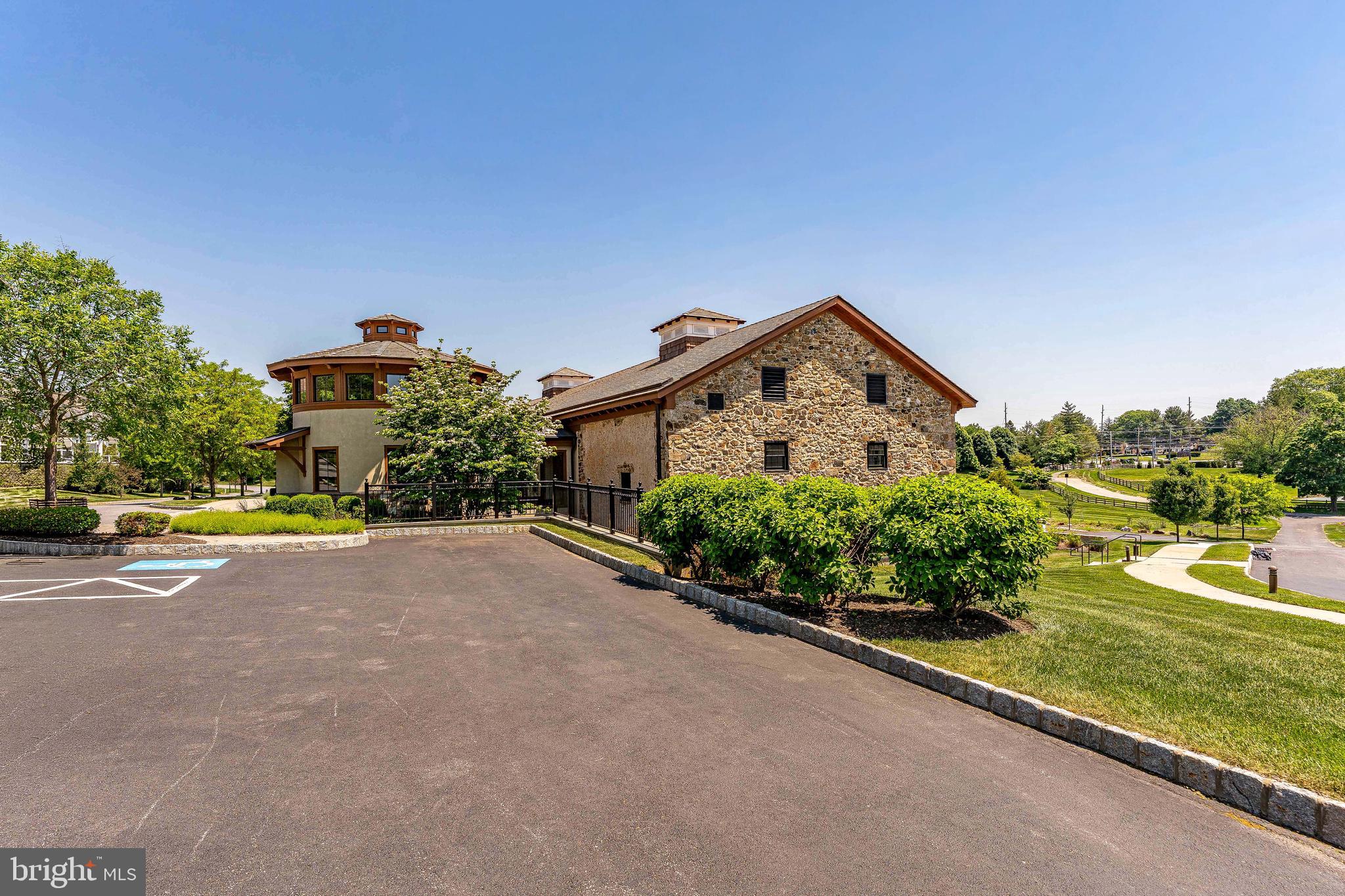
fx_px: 624
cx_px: 672
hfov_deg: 94.3
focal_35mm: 17
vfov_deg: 71.4
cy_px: 448
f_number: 8
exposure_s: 1/500
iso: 200
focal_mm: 16.7
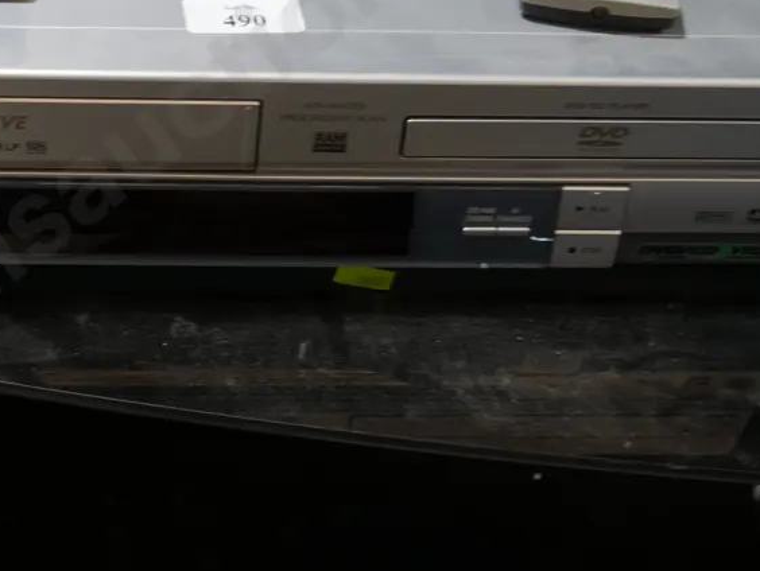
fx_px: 1516
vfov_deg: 21.2
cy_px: 139
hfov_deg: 27.6
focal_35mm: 69
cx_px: 152
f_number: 4.1
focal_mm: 19
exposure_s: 1/60
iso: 320
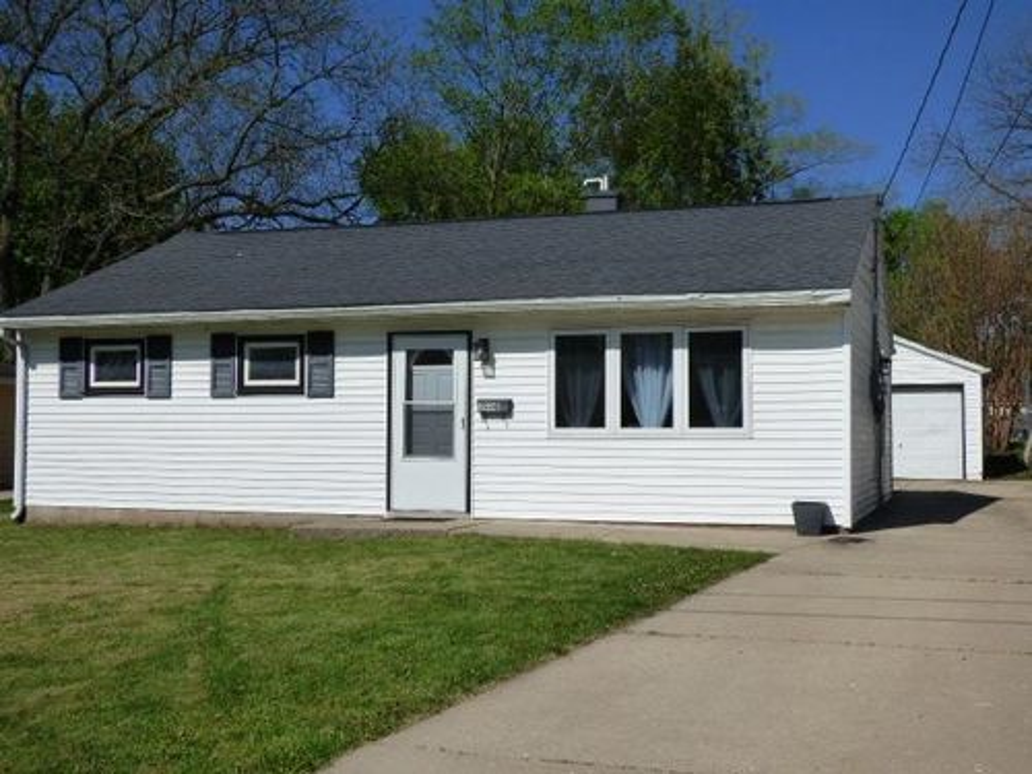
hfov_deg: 43.9
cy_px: 387
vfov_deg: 33.6
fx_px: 1282
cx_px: 516
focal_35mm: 43
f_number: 4.5
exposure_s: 1/1600
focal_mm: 7.37
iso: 160
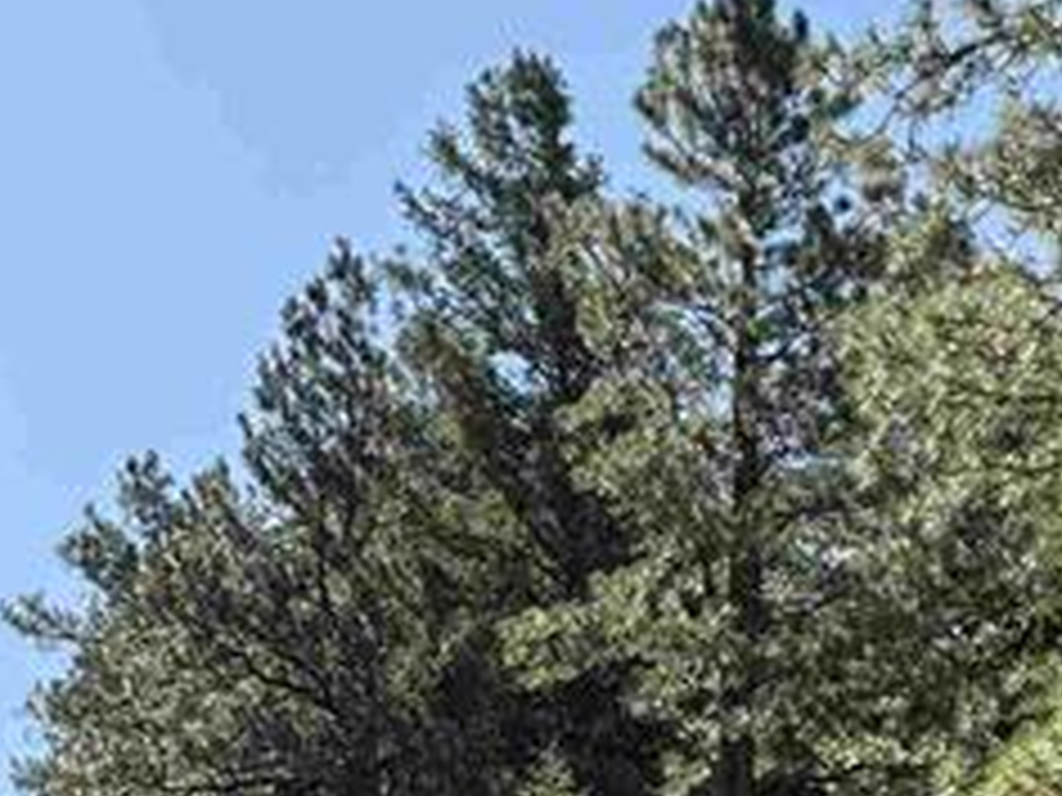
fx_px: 3467
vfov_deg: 12.9
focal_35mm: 113
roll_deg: -0.2
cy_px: 881
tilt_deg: +20.2
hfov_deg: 17.4
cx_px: 531
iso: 50
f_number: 1.6
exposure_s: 1/1626
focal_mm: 5.96
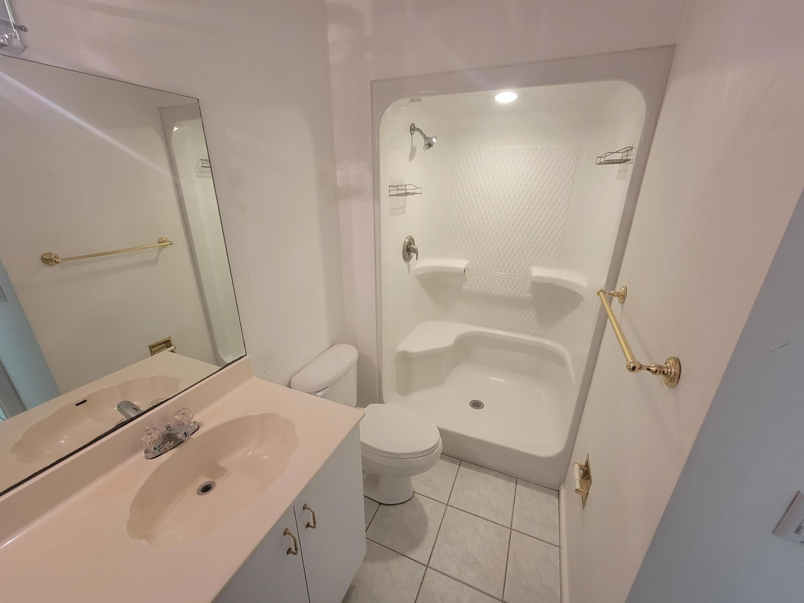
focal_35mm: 13
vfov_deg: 89.9
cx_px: 402
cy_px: 302
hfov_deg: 106.2
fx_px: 302
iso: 320
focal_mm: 2.2
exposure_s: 1/60
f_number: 2.2
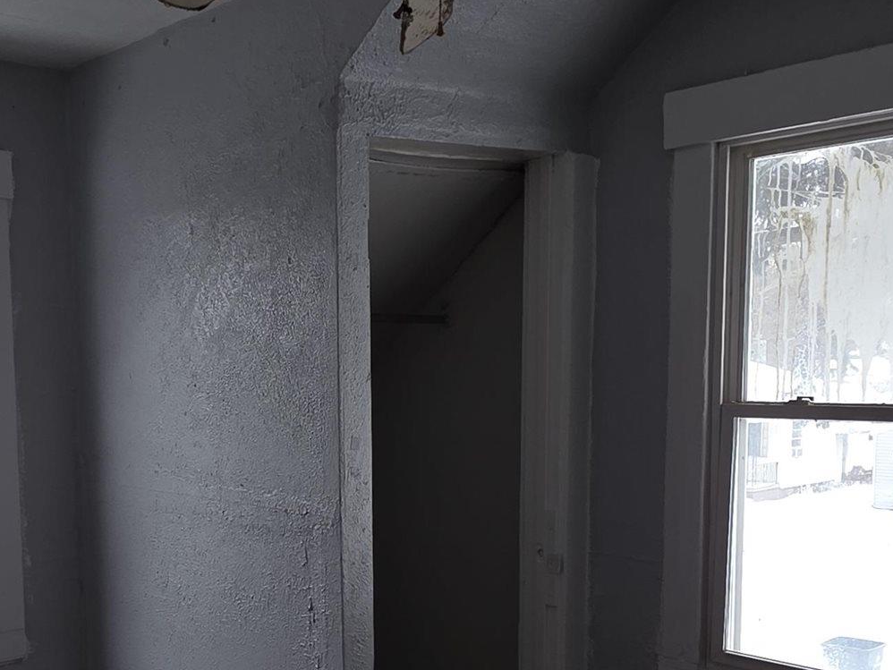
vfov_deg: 35.5
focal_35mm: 40
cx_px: 286
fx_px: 1032
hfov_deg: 46.0
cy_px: 470
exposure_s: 1/120
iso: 80
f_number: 1.9
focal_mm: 2.2
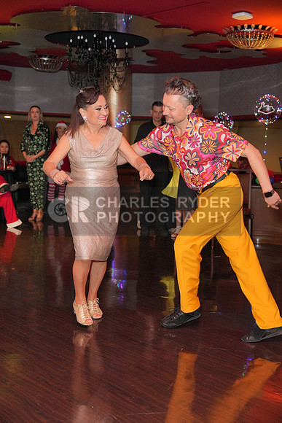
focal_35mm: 48
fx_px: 564
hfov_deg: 28.1
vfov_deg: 41.1
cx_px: 141
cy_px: 212
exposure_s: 1/200
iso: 4000
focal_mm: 48
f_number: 4
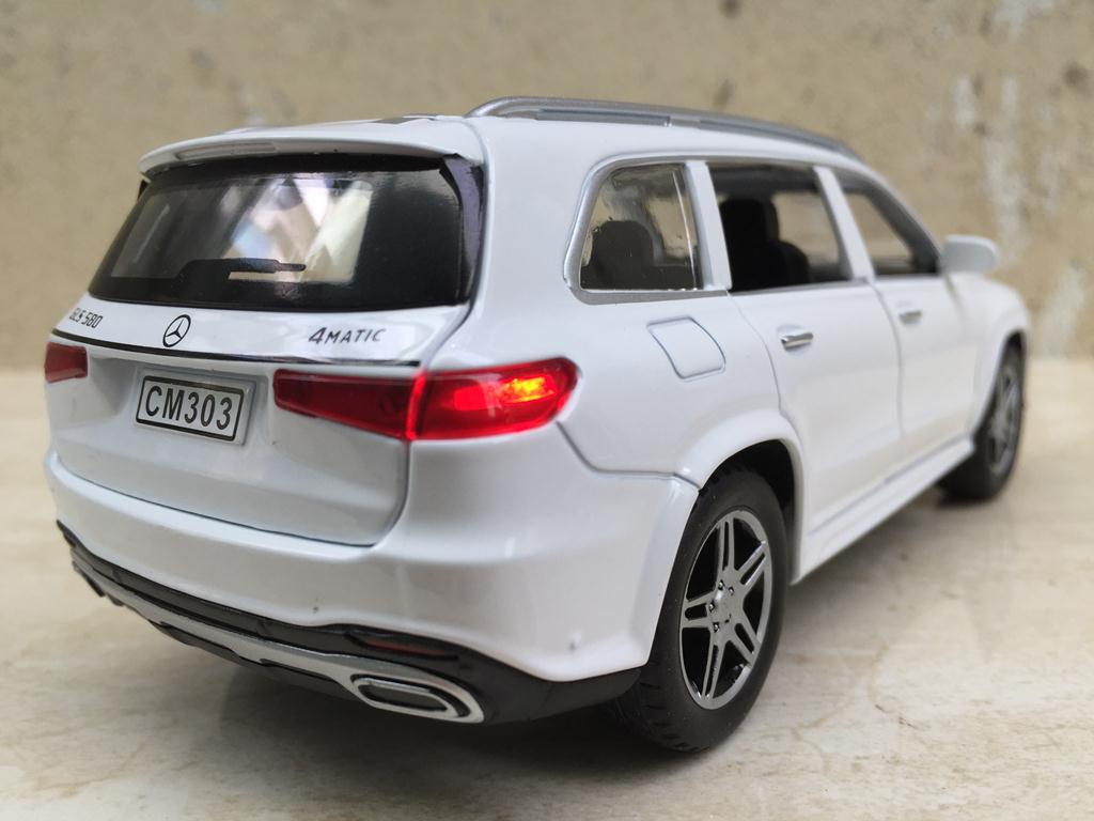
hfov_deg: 61.7
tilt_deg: -10.9
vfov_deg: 48.2
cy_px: 410
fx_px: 917
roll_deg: -1.1
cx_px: 547
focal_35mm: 29
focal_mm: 4.15
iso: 32
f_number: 2.2
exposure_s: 1/347
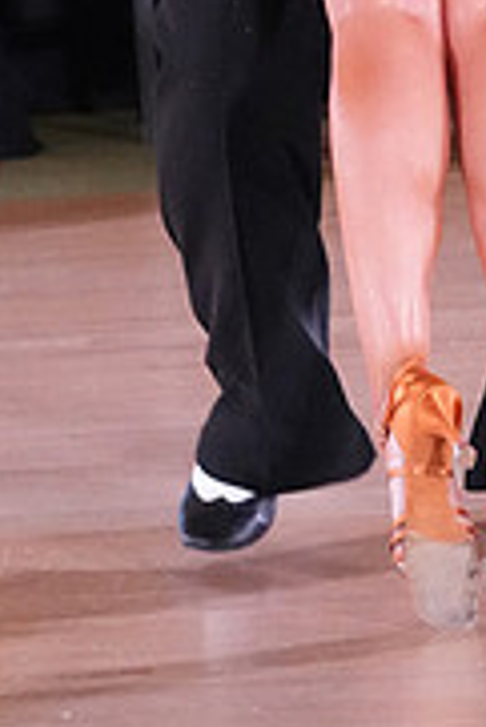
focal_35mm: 359
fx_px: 7255
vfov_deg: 5.7
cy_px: -378
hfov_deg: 3.8
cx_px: 484
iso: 8000
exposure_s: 1/400
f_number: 4.5
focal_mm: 75
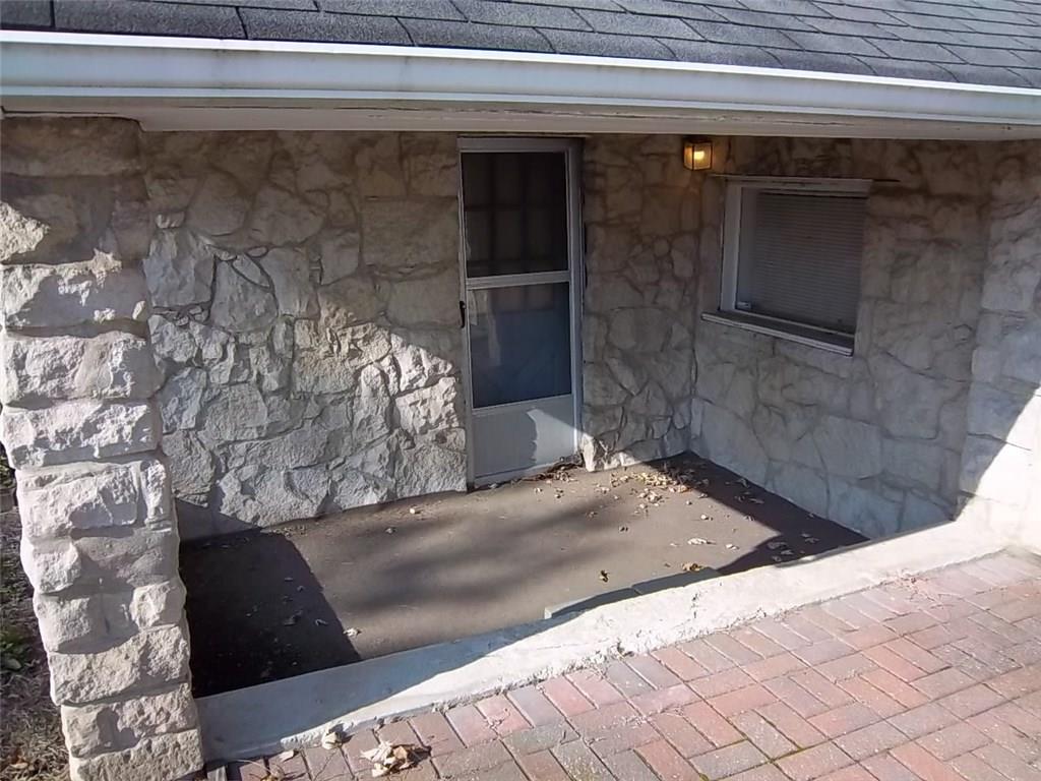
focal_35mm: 28
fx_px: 842
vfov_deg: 49.7
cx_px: 520
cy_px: 390
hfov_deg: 63.4
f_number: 7.86
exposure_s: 1/500
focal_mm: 5.05
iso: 64
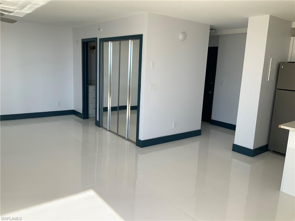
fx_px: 247
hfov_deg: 61.7
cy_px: 110
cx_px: 148
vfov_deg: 48.2
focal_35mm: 29
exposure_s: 1/143
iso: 16
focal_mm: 3
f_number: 1.8
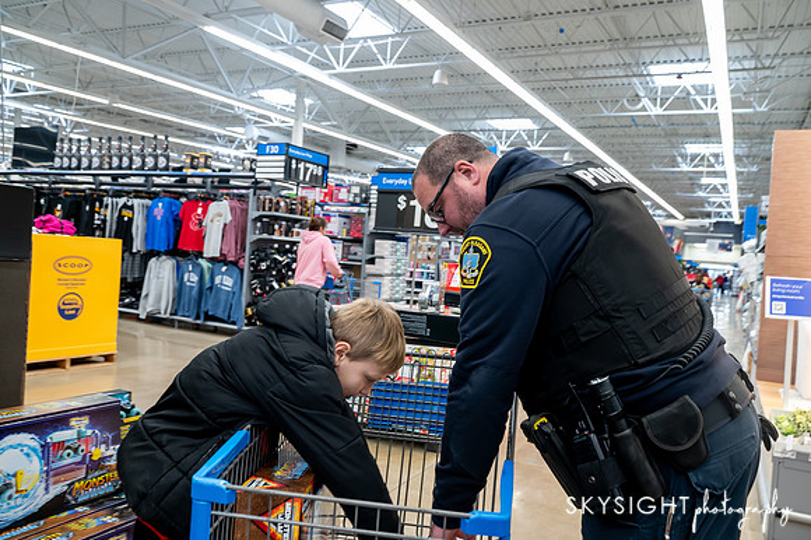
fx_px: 630
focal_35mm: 28
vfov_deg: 46.4
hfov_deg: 65.5
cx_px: 406
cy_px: 270
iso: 1250
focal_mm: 28
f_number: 4.5
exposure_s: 1/80
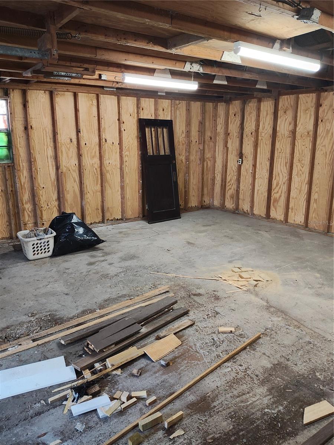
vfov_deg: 69.4
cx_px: 167
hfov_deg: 54.9
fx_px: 322
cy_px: 222
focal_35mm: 25
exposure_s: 1/40
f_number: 1.5
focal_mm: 4.15
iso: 244
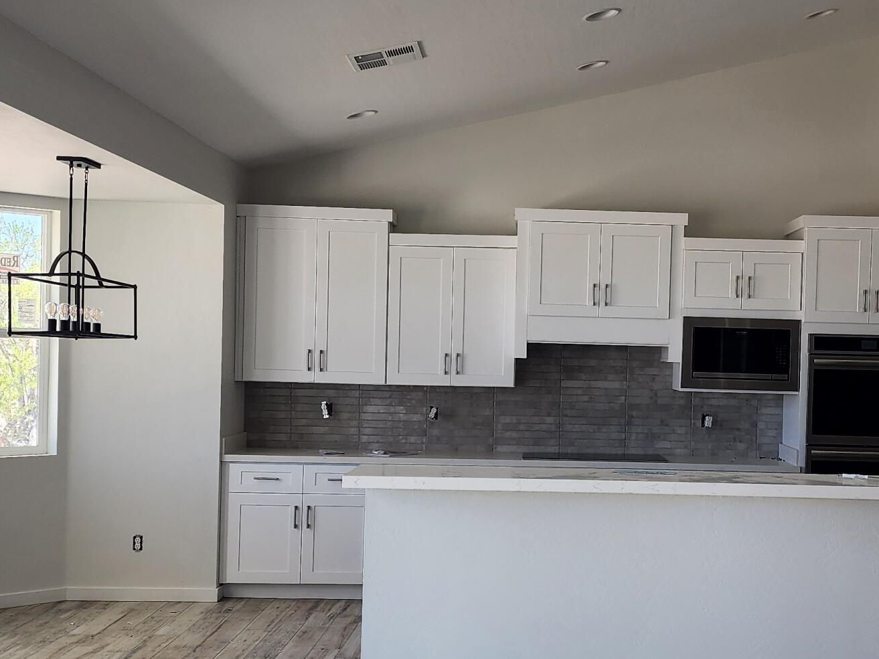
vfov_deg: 27.5
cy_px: 394
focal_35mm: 53
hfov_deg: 35.8
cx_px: 595
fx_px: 1346
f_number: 1.8
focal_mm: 6.4
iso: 40
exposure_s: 1/180
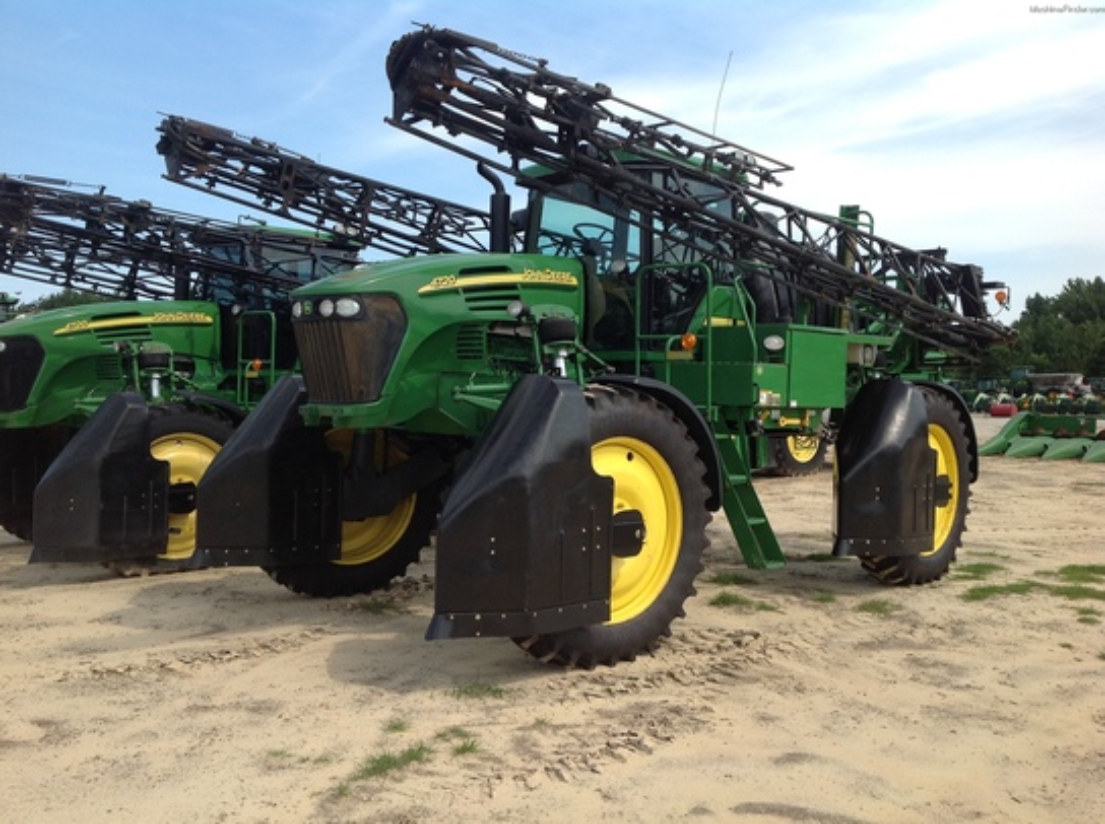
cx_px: 552
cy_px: 412
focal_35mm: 35
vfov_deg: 40.6
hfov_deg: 52.7
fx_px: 1115
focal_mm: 4.28
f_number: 2.4
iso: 80
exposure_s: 1/1008
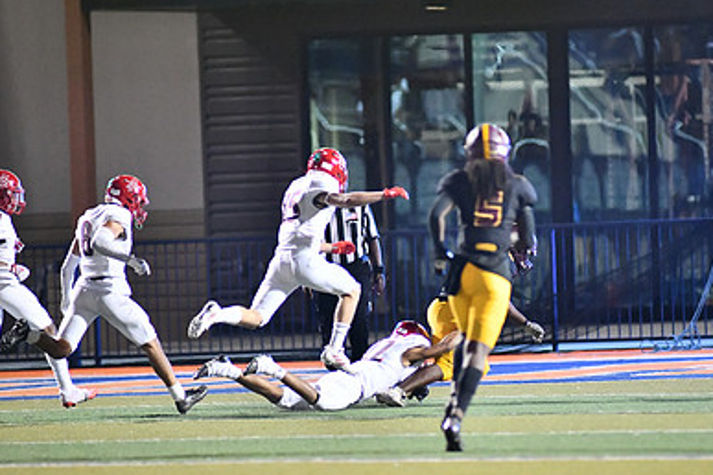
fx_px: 8912
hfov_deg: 4.6
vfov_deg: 3.1
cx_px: 424
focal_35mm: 450
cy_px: 299
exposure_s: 1/1000
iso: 8000
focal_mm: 300
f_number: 2.8
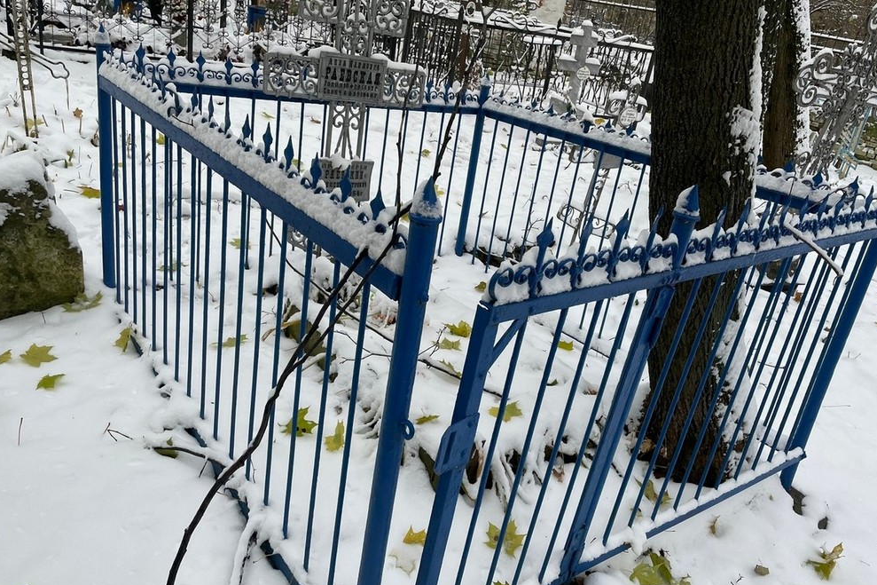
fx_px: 682
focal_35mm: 28
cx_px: 450
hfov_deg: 65.5
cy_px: 298
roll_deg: -5.7
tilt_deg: -19.8
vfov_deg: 46.4
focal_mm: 4.2
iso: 50
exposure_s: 1/121
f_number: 1.6
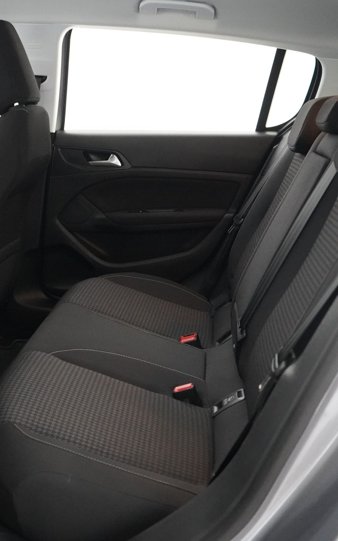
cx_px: 117
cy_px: 271
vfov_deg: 46.2
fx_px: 634
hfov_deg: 29.7
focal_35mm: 43
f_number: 3.5
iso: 12800
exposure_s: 1/80
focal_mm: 28
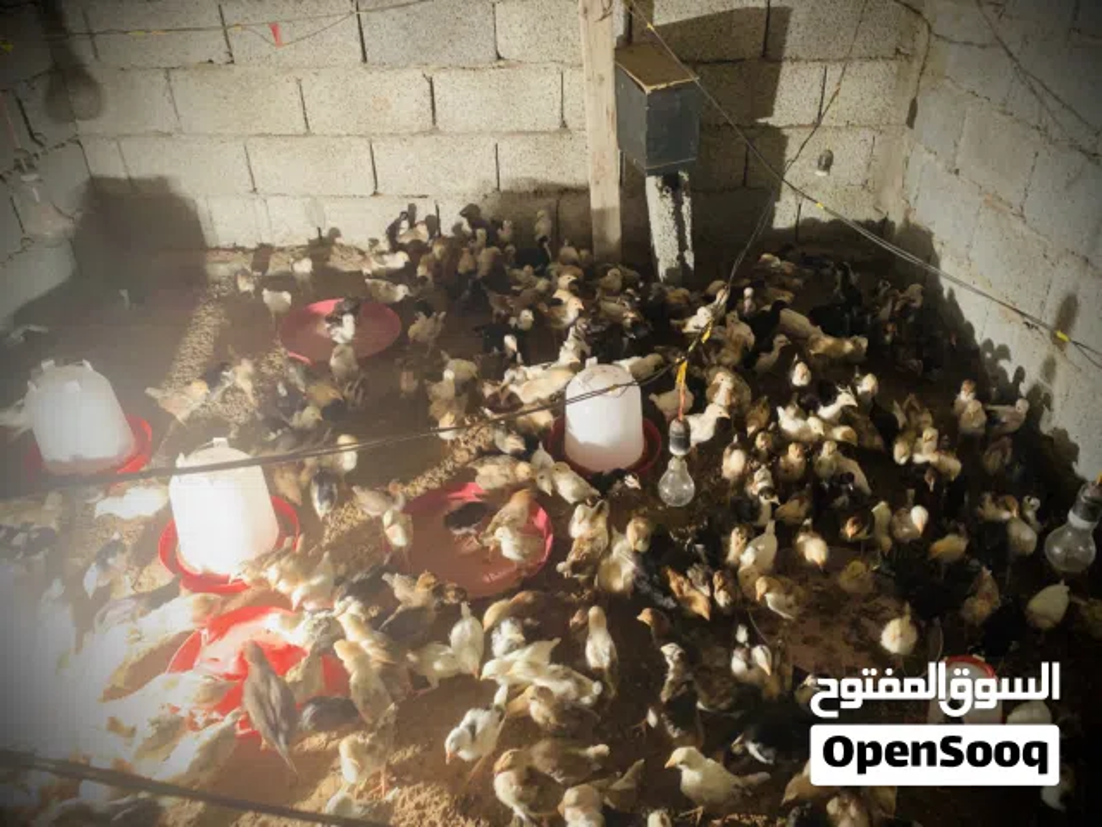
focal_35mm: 26
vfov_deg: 53.1
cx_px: 551
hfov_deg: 67.3
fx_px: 828
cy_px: 414
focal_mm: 4.25
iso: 200
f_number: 1.8
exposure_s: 1/50
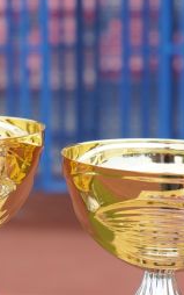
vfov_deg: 11.3
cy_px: 351
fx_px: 1454
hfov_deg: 7.2
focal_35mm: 181
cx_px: 152
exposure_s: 1/200
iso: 100
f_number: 4.5
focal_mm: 30.4
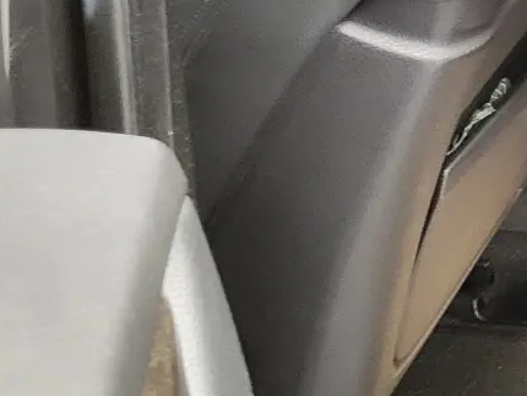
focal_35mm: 116
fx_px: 1767
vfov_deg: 12.6
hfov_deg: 14.7
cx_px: 974
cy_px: -28
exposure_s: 1/33.3
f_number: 1.8
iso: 640
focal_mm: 5.4
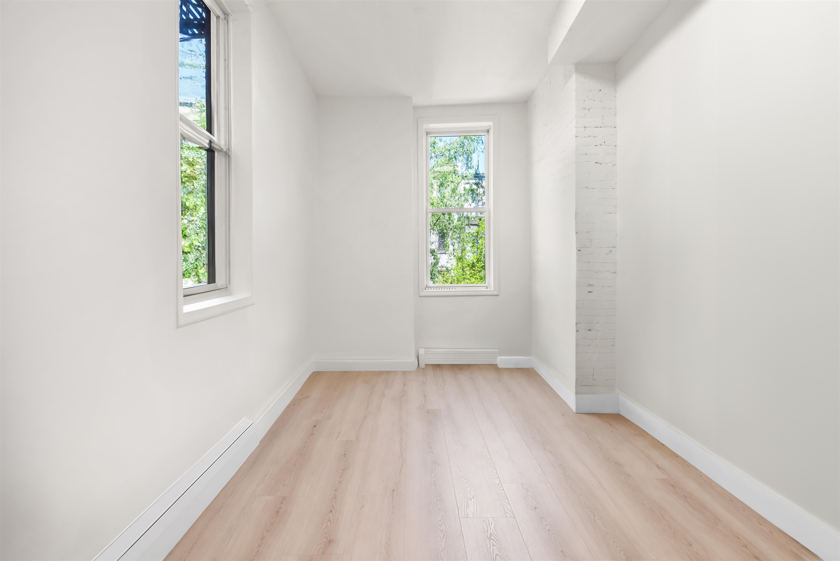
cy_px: 280
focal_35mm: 16
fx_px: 373
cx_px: 420
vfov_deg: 73.8
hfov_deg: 96.7
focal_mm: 16
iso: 400
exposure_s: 4
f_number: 22
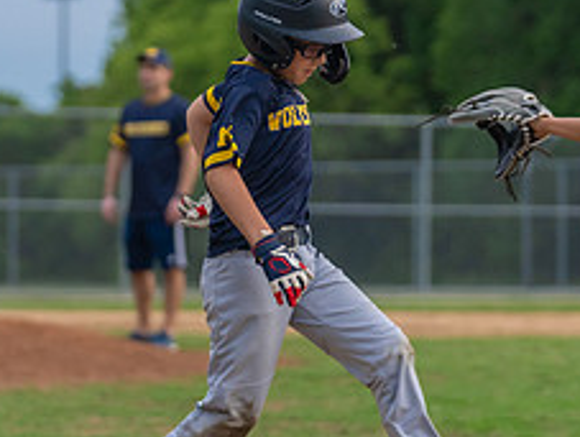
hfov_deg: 8.0
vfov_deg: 6.1
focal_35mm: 246
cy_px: 175
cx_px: 171
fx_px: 4128
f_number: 2.8
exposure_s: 1/1000
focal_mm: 95
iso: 1000
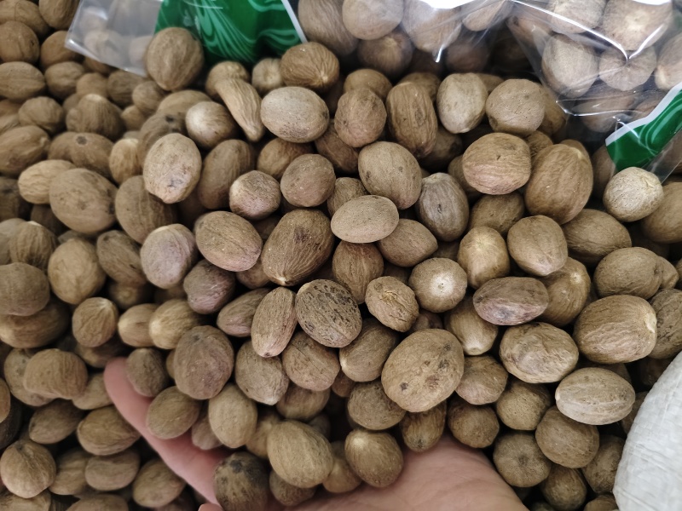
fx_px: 453
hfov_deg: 73.9
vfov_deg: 58.9
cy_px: 256
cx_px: 341
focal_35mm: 23
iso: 4099
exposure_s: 1/249
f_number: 1.88
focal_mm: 5.56
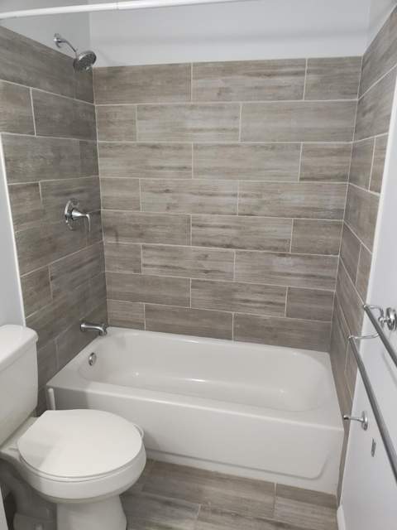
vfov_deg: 69.4
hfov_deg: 54.9
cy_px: 265
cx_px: 198
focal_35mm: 25
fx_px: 382
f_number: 1.7
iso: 622
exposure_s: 1/60
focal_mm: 4.71
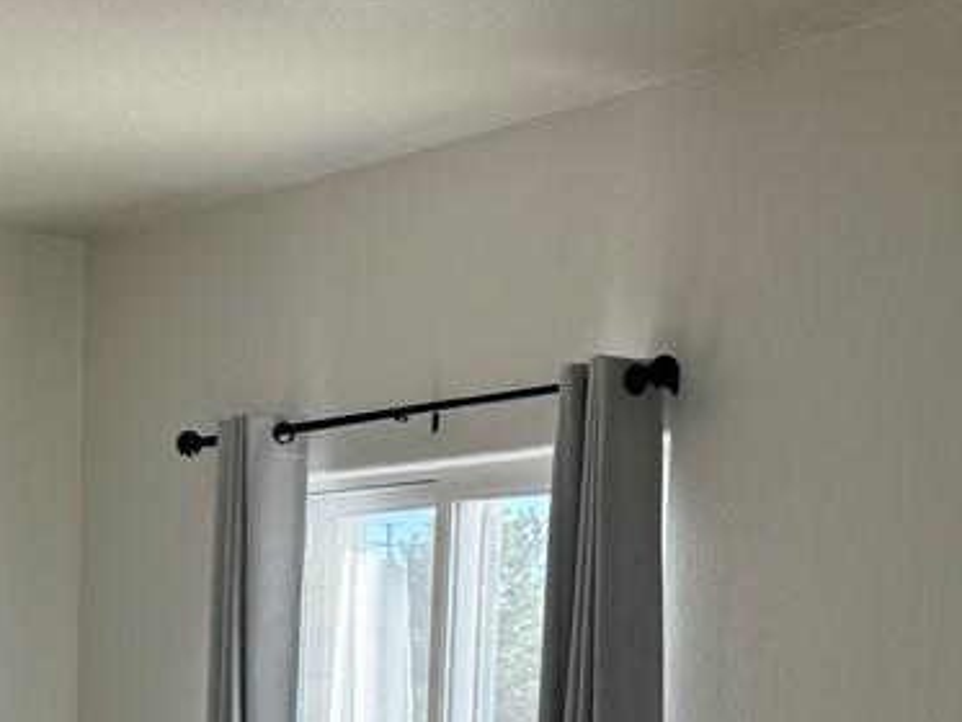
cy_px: 1039
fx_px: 2863
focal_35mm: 103
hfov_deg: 19.0
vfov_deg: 13.6
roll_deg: -1.8
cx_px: 263
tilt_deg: -7.5
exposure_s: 1/145
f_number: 1.78
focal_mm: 6.76
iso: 64
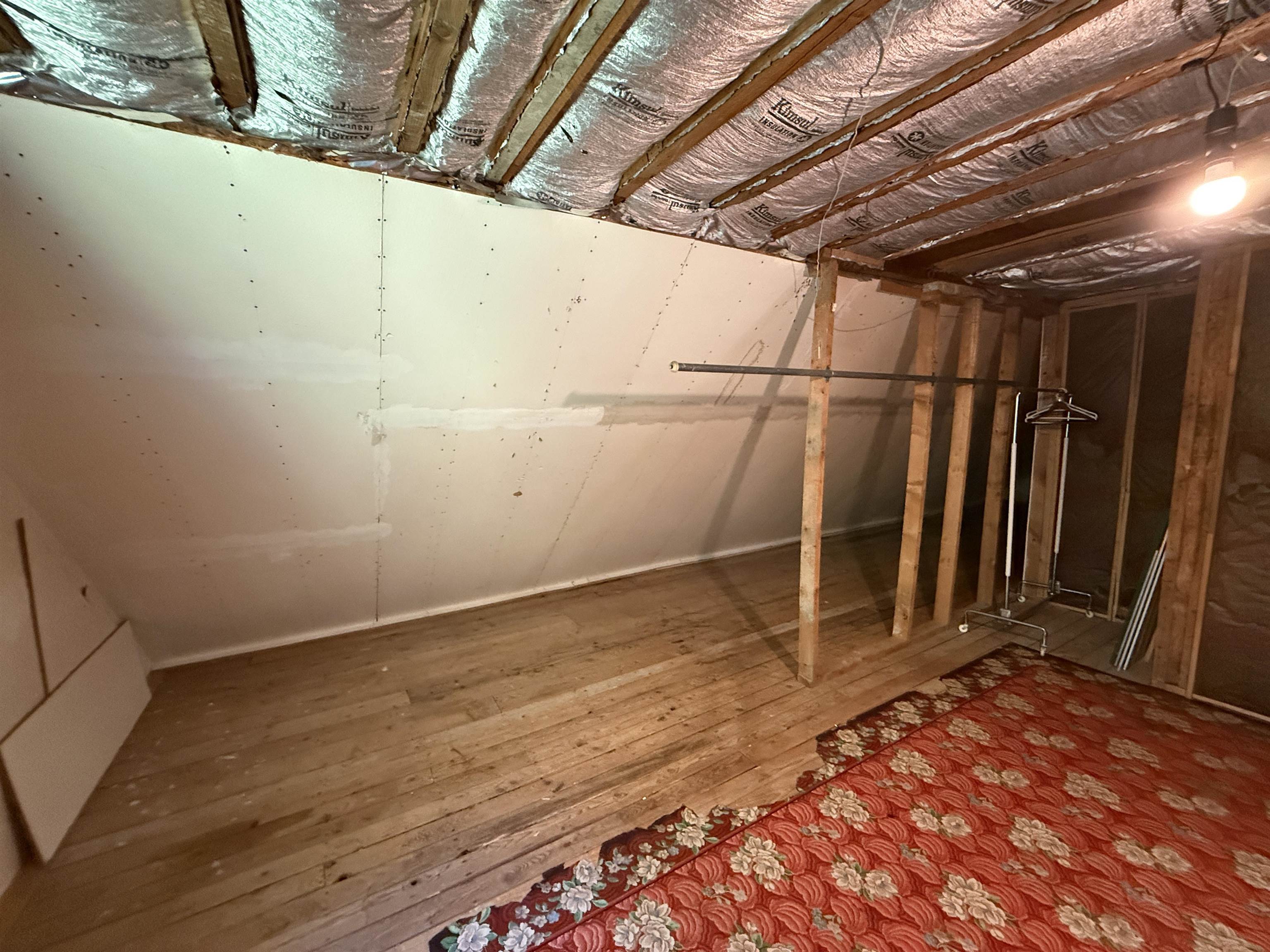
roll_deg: +0.7
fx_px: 514
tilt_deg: -5.6
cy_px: 476
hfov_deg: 102.1
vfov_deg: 85.7
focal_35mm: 14
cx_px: 635
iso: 1000
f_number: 2.2
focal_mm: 2.22
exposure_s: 1/60
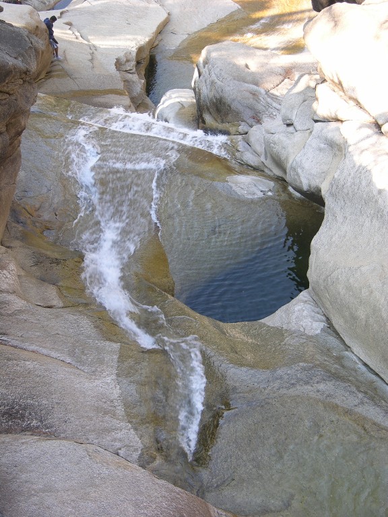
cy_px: 258
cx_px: 194
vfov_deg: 23.8
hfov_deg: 18.0
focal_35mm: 82
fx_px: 1225
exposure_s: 1/49.4
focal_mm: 21
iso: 50
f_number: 3.5
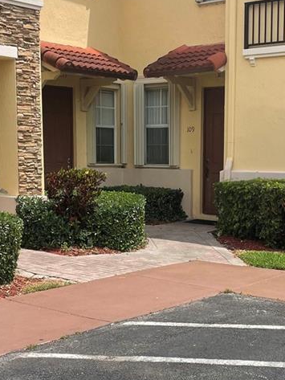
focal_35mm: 66
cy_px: 239
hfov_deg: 22.2
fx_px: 724
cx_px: 177
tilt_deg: -5.3
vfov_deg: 29.3
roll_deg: -0.4
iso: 32
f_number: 1.6
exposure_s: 1/3731
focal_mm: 4.2
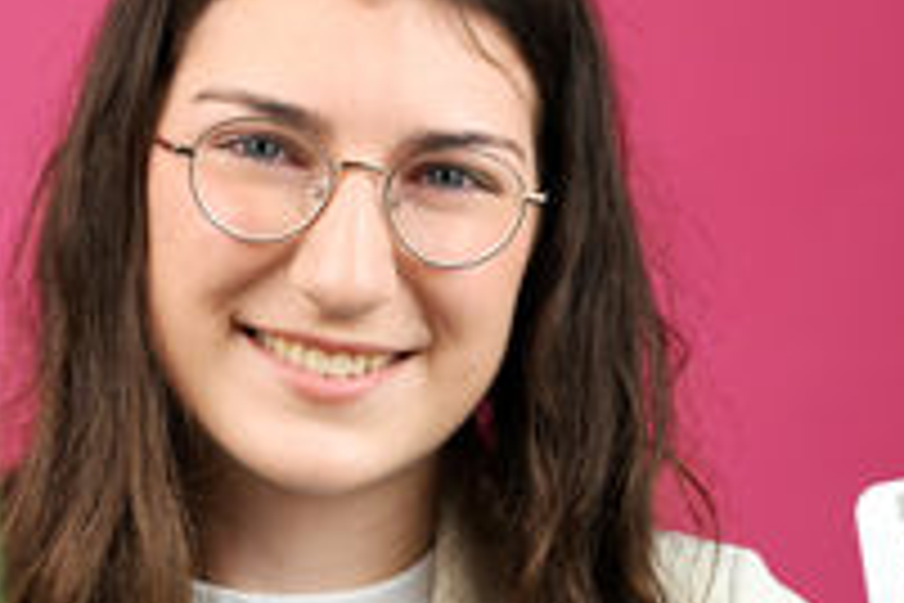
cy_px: 490
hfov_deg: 15.4
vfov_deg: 10.3
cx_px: 310
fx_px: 3340
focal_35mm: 133
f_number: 5.6
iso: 1000
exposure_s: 1/400
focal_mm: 43
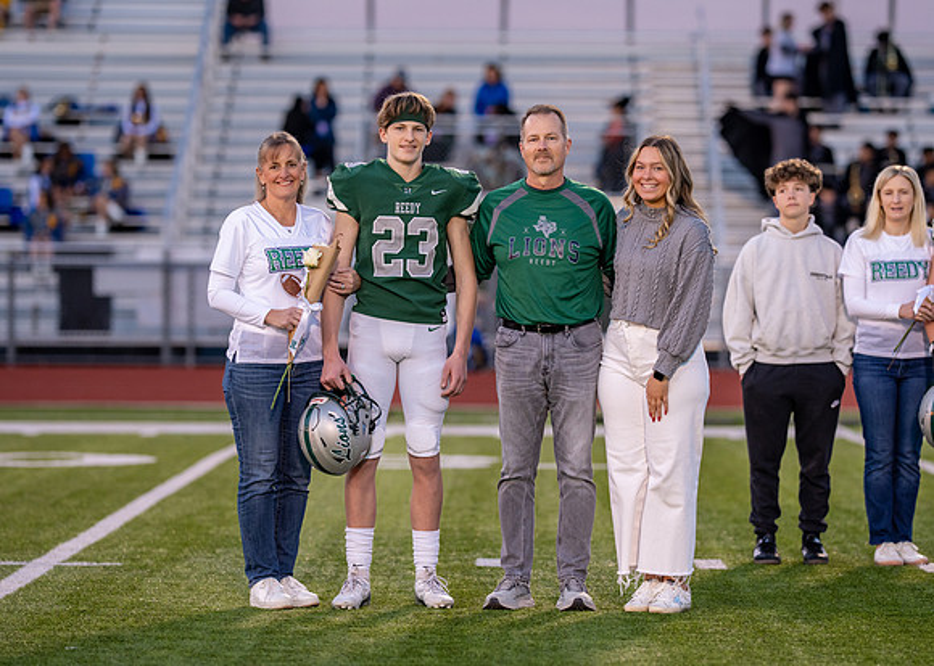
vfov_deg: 7.8
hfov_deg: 10.9
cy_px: 312
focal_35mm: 184
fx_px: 4892
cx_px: 482
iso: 500
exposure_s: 1/800
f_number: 2.2
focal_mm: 135
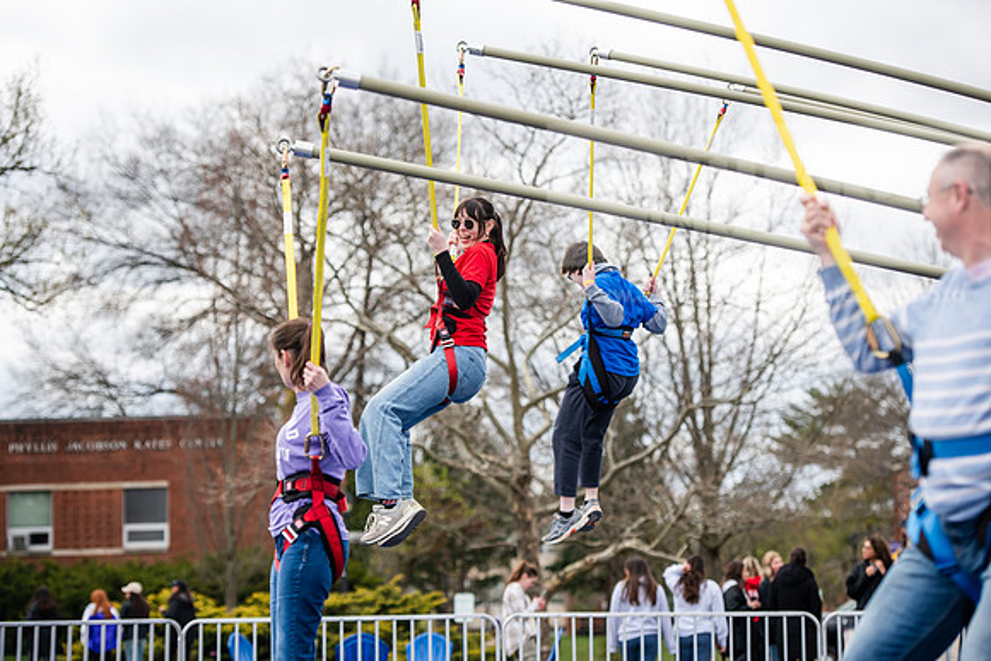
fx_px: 2808
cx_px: 496
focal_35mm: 102
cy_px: 330
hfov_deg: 20.0
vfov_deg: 13.4
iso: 100
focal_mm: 102
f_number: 3.2
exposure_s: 1/640
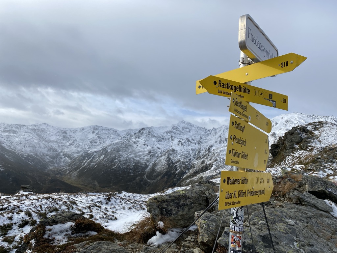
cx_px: 168
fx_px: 253
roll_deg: -0.6
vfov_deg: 53.1
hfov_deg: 67.3
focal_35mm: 26
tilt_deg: +7.8
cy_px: 126
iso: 32
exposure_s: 1/3731
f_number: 1.8
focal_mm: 4.25
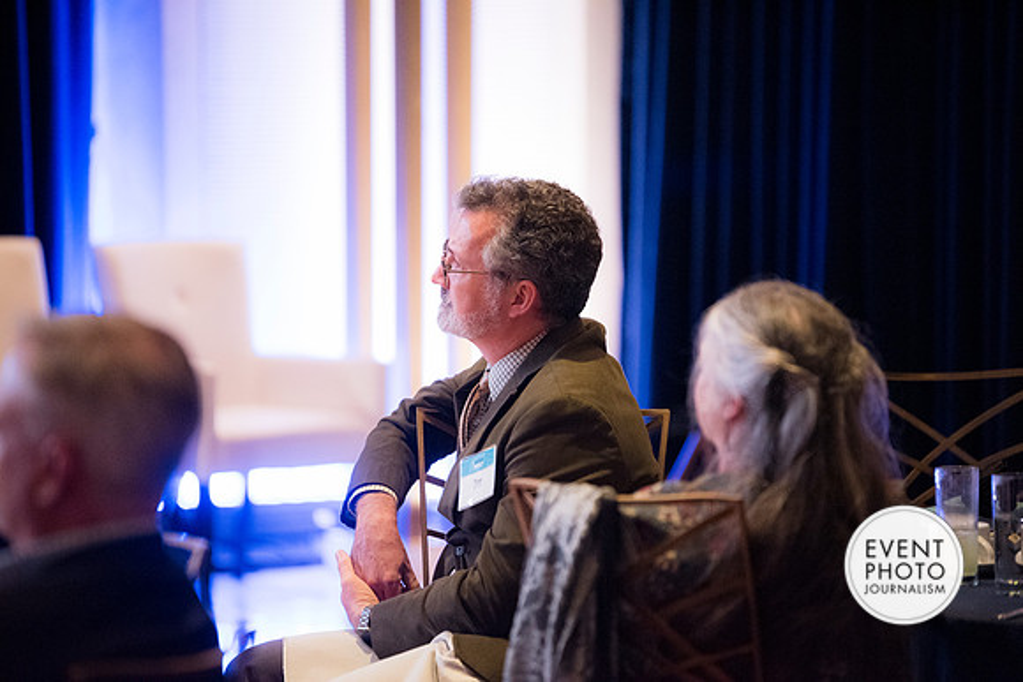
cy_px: 341
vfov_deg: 6.9
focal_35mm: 200
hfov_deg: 10.3
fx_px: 5684
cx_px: 512
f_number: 2.8
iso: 5600
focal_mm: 200
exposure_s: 1/125
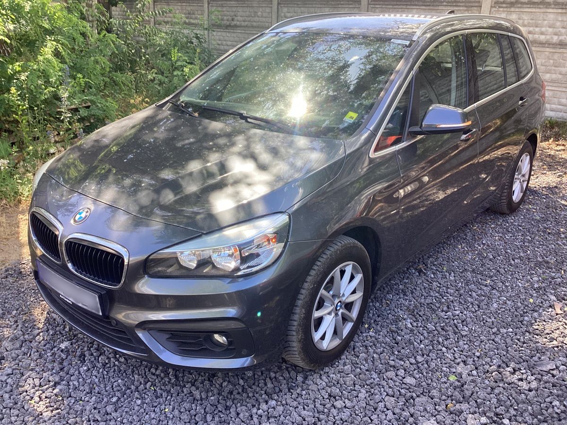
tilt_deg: -19.8
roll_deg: -3.7
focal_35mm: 31
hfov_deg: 58.4
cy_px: 212
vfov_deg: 45.4
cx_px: 284
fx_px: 508
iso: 25
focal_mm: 3.3
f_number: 2.4
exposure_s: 1/100
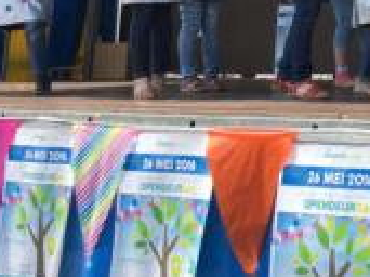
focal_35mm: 85
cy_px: -83
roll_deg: +0.4
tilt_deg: +6.3
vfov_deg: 16.4
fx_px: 908
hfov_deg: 20.3
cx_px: 530
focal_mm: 4.15
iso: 25
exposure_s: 1/818
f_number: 2.2
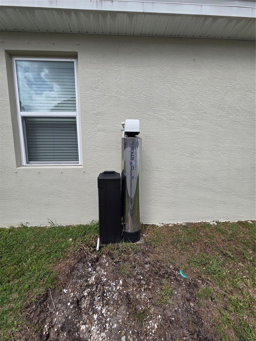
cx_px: 128
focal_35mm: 13
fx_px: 128
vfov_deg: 106.2
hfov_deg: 89.9
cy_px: 170
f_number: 2.2
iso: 50
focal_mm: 2.2
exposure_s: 1/2000
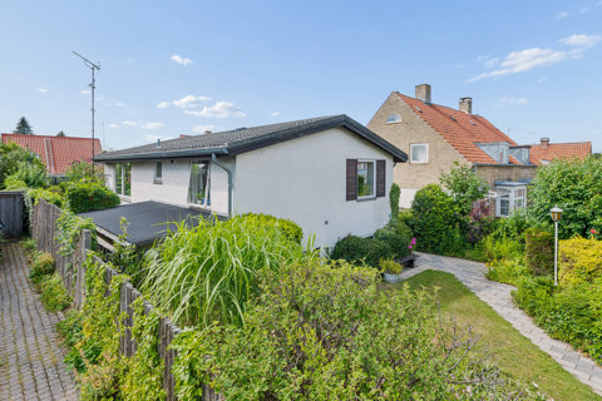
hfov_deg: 86.9
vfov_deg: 64.6
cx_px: 301
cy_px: 200
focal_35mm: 19
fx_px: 318
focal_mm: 19
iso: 200
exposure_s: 1/100
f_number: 10
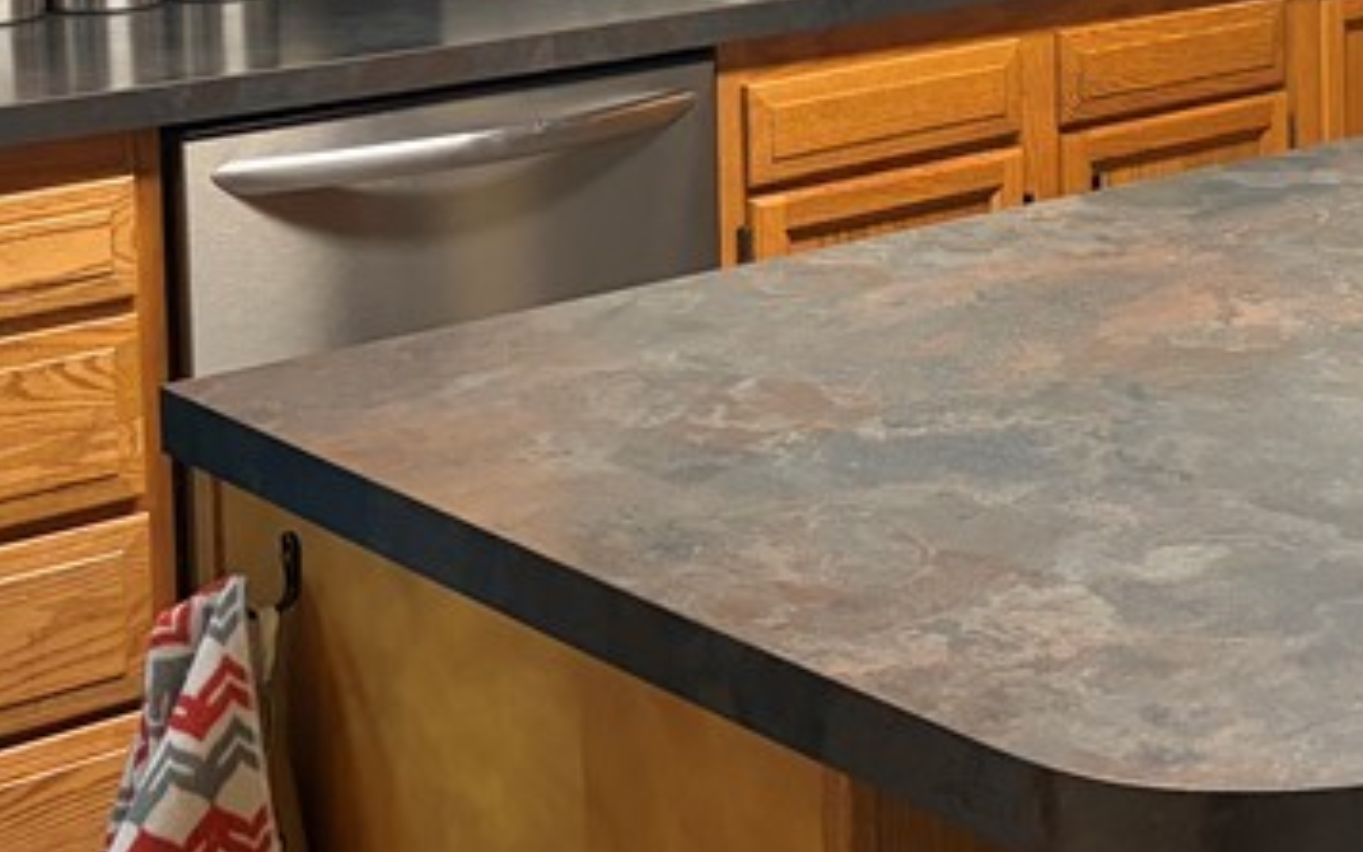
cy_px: -241
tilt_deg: -3.1
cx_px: 1279
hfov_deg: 25.2
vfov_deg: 15.7
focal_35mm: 79
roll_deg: +0.6
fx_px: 2934
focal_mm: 5.96
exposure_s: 1/60
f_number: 1.6
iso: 250
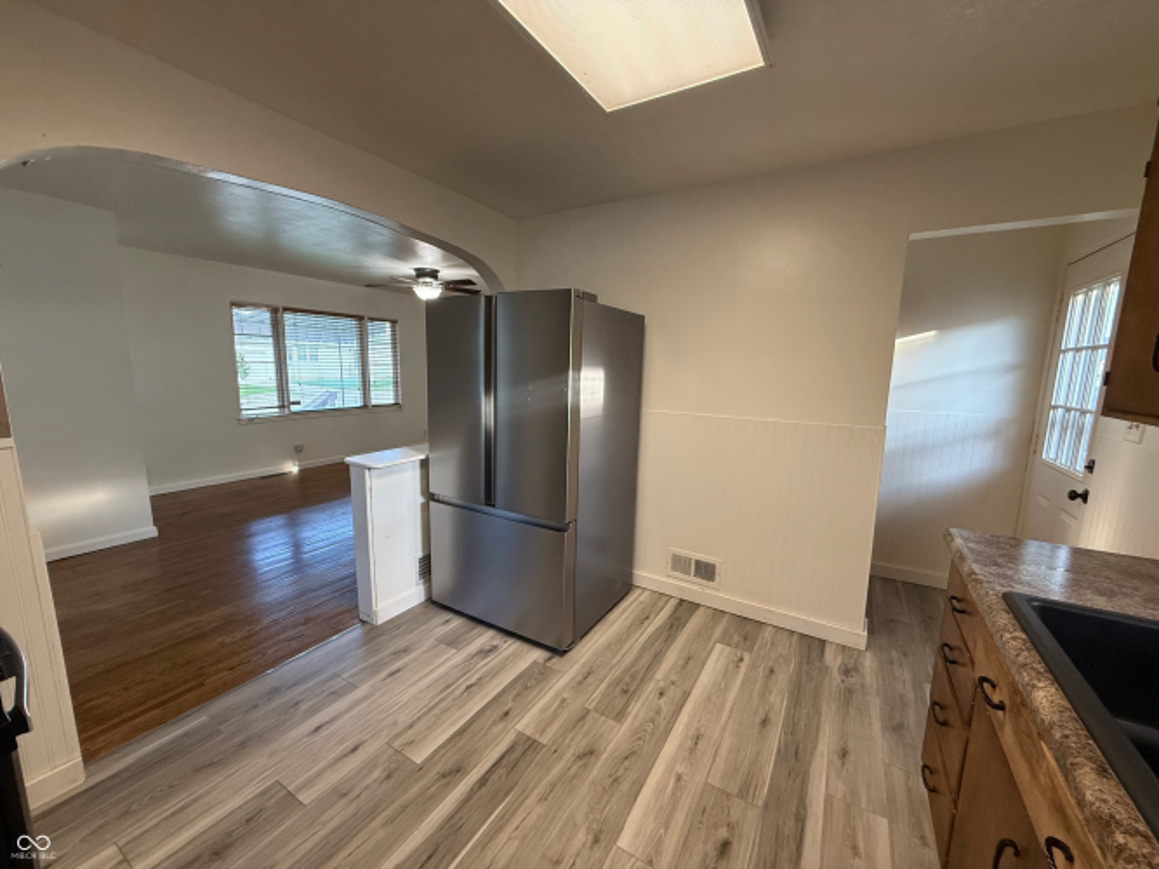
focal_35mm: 14
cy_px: 434
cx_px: 580
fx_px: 469
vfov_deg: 85.7
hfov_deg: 102.1
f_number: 2.2
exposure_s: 1/120
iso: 320
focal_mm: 2.22
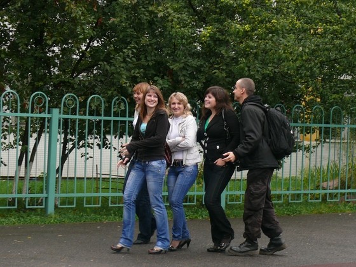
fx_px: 987
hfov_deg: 20.4
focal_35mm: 96
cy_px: 134
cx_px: 178
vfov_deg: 15.4
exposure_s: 1/125
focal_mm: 14.6
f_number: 3.6
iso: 100
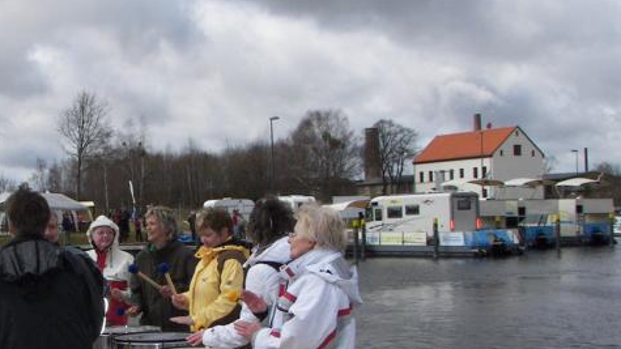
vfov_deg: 18.2
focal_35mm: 66
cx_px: 120
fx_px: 1087
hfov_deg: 31.1
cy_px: 205
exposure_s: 1/800
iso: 125
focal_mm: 6
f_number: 5.6
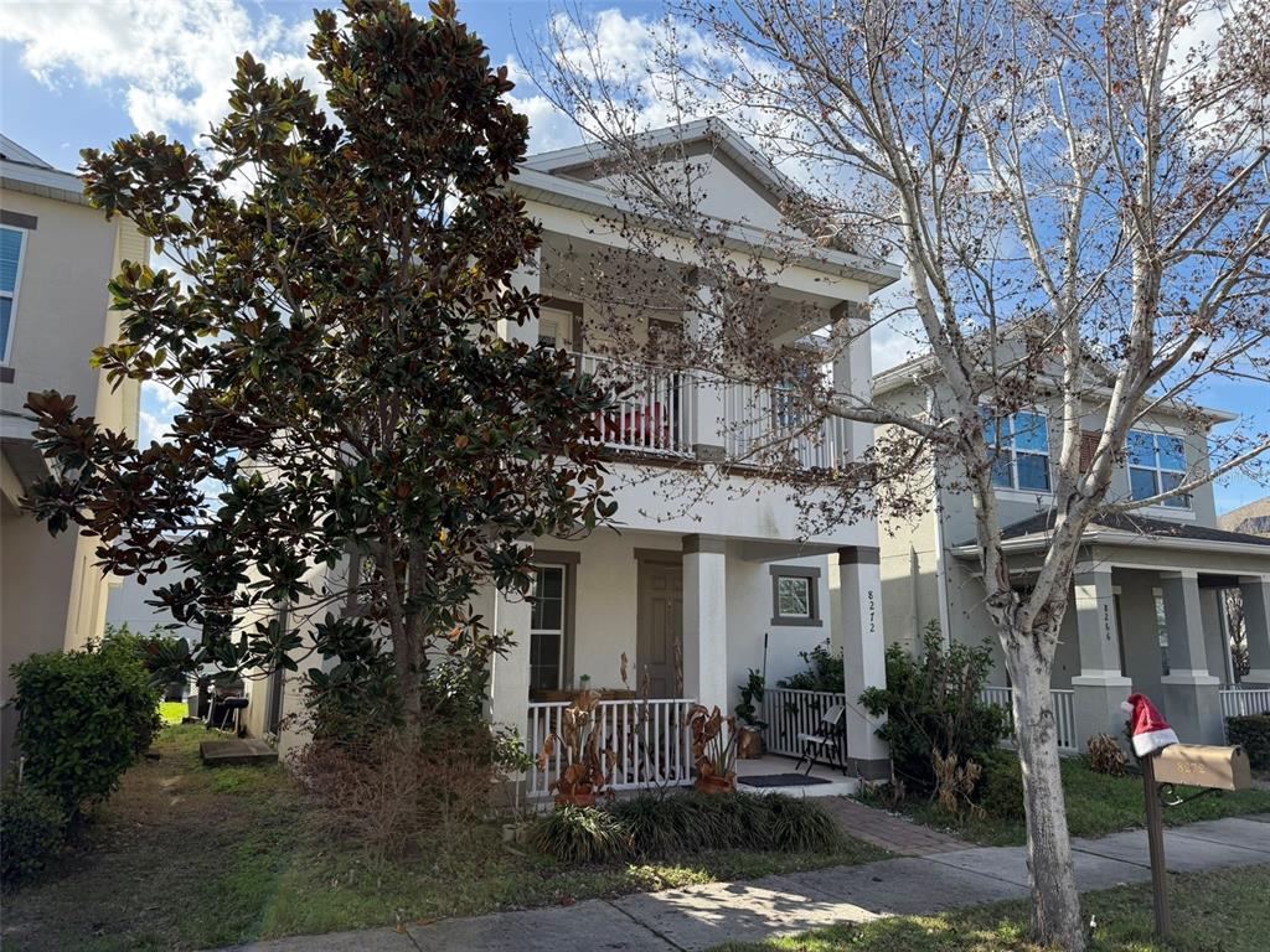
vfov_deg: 56.8
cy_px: 476
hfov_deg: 71.6
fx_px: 881
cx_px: 635
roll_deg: +0.1
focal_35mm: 24
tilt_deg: +9.9
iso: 100
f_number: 1.78
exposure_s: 1/3279
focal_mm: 6.76
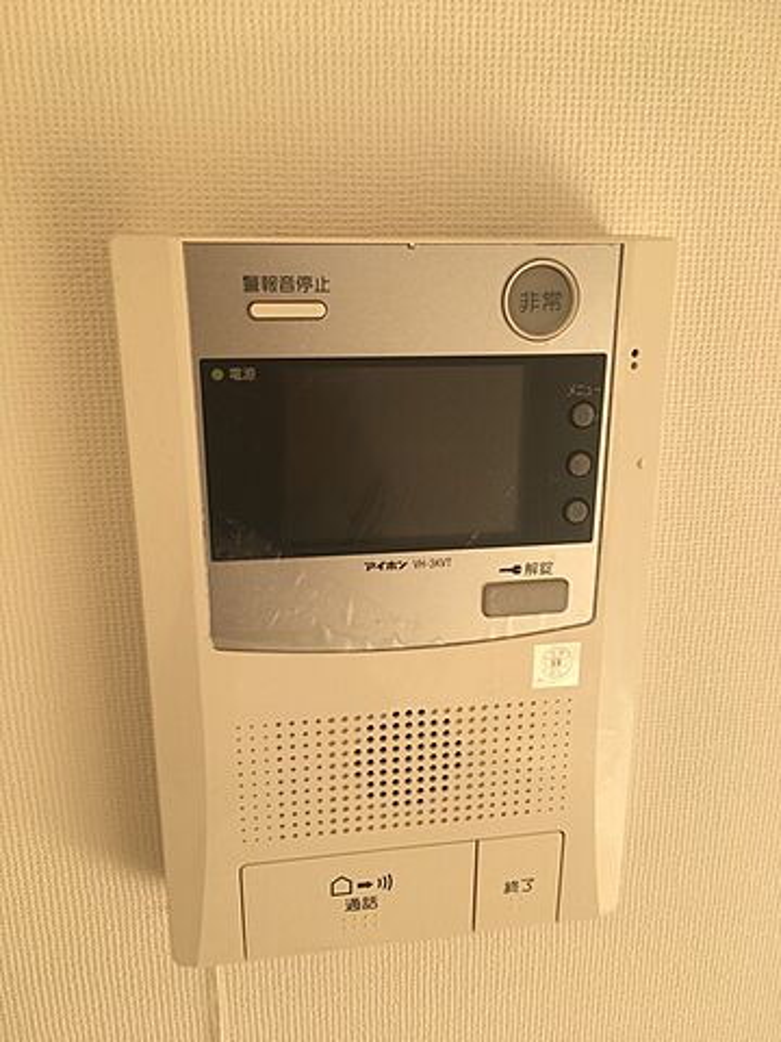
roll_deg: +0.3
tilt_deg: -19.0
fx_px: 872
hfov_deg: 48.2
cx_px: 390
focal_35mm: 29
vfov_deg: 61.7
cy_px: 521
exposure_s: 1/260
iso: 25
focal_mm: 4.15
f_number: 2.2
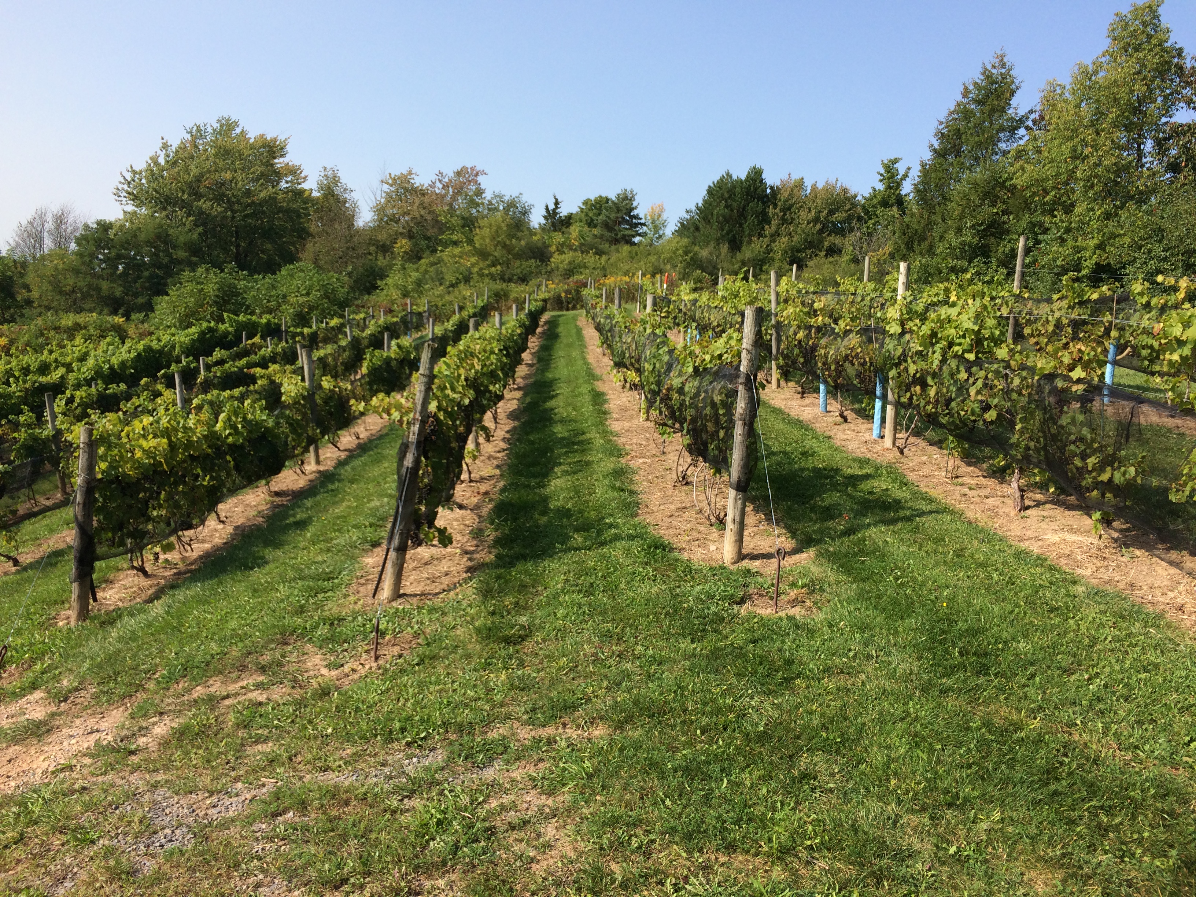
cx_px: 598
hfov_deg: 61.7
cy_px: 448
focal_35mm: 29
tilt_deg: -4.2
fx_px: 1002
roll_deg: -6.3
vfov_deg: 48.2
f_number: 2.2
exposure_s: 1/1642
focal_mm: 4.15
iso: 32
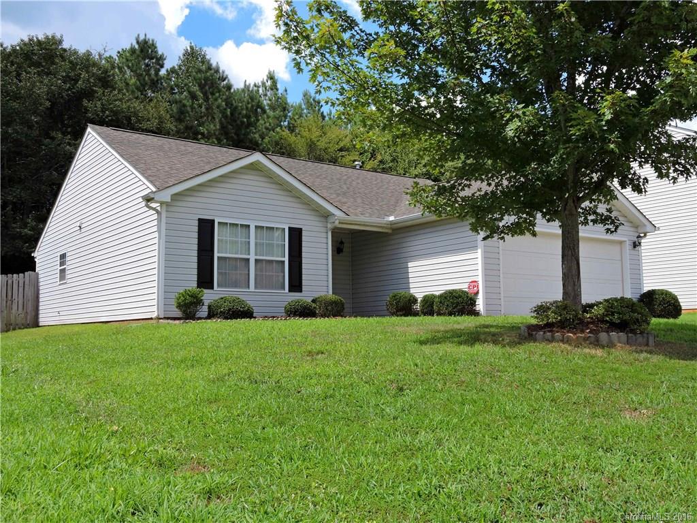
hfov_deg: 52.6
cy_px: 262
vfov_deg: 40.7
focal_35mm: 35
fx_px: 705
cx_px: 348
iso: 100
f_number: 3.8
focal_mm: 6.3
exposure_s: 1/500
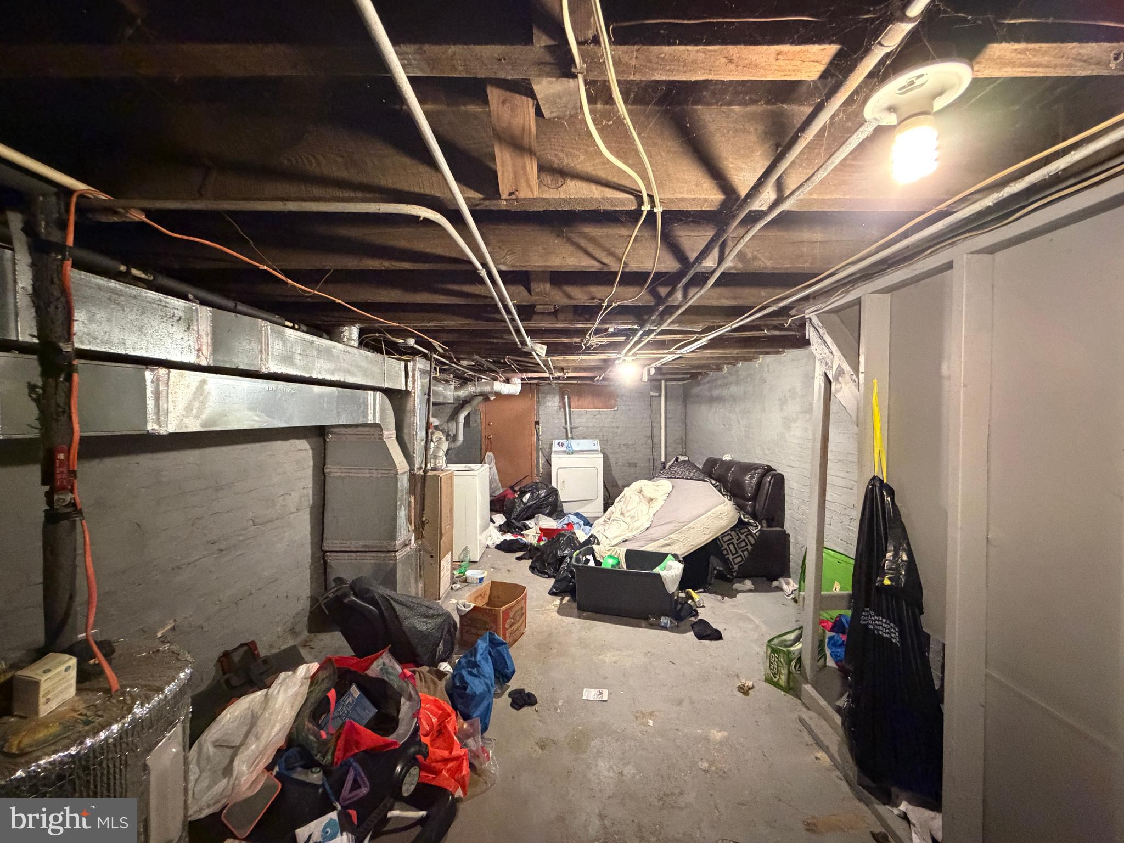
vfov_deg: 85.7
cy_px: 422
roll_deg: +0.5
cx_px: 562
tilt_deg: -0.5
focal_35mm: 14
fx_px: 455
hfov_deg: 102.1
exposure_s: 1/30
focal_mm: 2.22
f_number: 2.2
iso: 1250
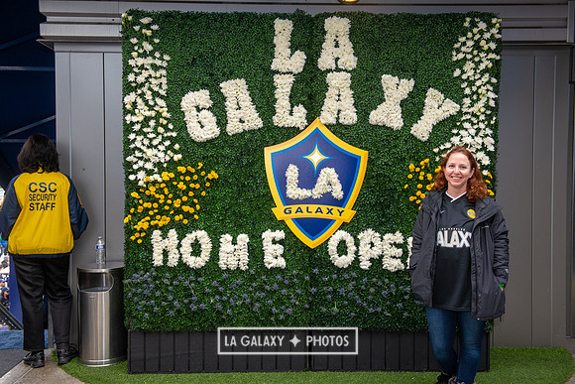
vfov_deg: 33.4
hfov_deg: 48.4
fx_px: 639
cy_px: 192
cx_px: 288
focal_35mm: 40
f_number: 6.3
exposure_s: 1/160
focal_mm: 40
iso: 500
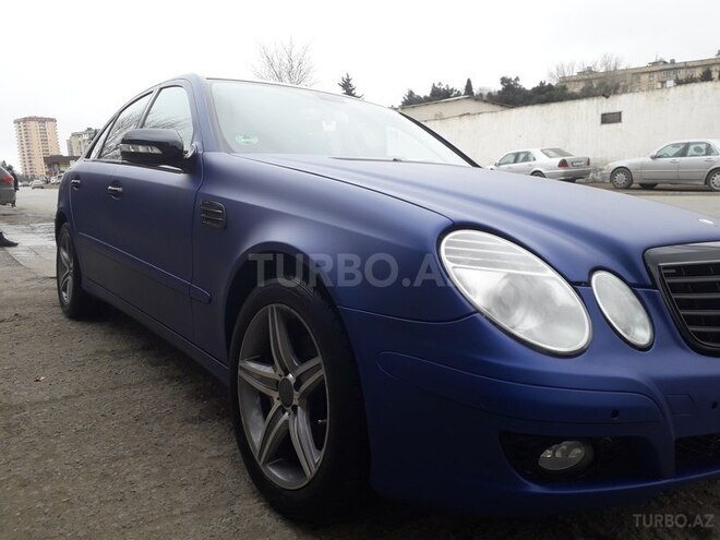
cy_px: 270
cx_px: 360
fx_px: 562
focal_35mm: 27
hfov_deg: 65.3
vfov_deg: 51.4
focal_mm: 3.6
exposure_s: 1/217
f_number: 1.9
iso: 40
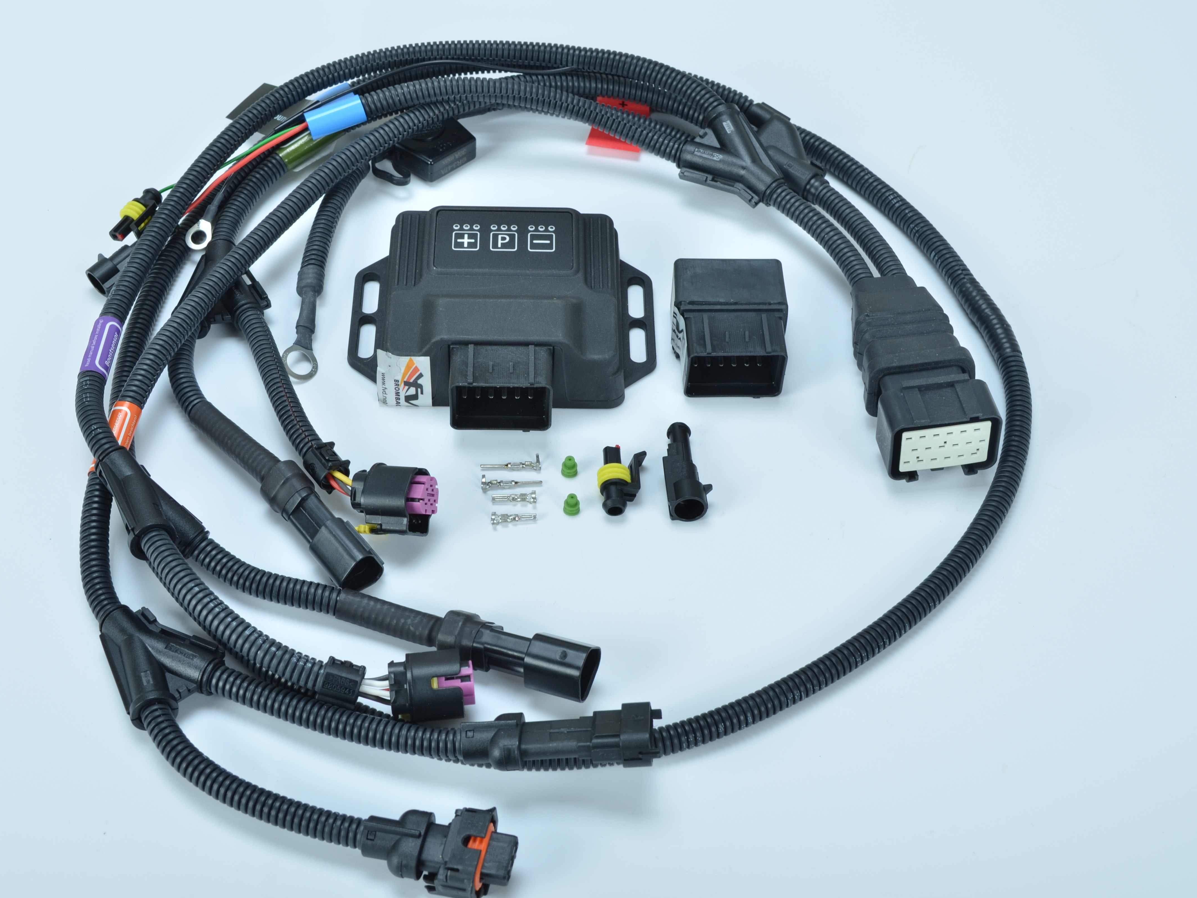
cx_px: 520
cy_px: 456
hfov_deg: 36.1
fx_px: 1833
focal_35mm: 53
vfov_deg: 27.5
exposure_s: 1/125
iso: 100
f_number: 10
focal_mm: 32
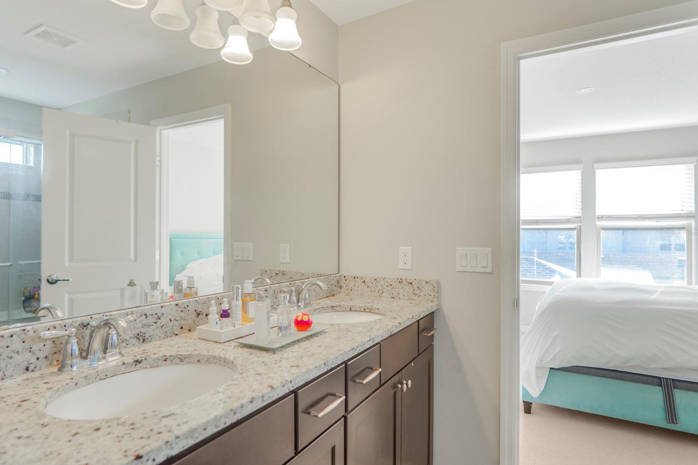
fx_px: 368
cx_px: 332
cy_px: 231
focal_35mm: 19
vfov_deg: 64.6
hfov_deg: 86.8
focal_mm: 12
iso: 100
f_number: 2.5
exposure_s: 1/50
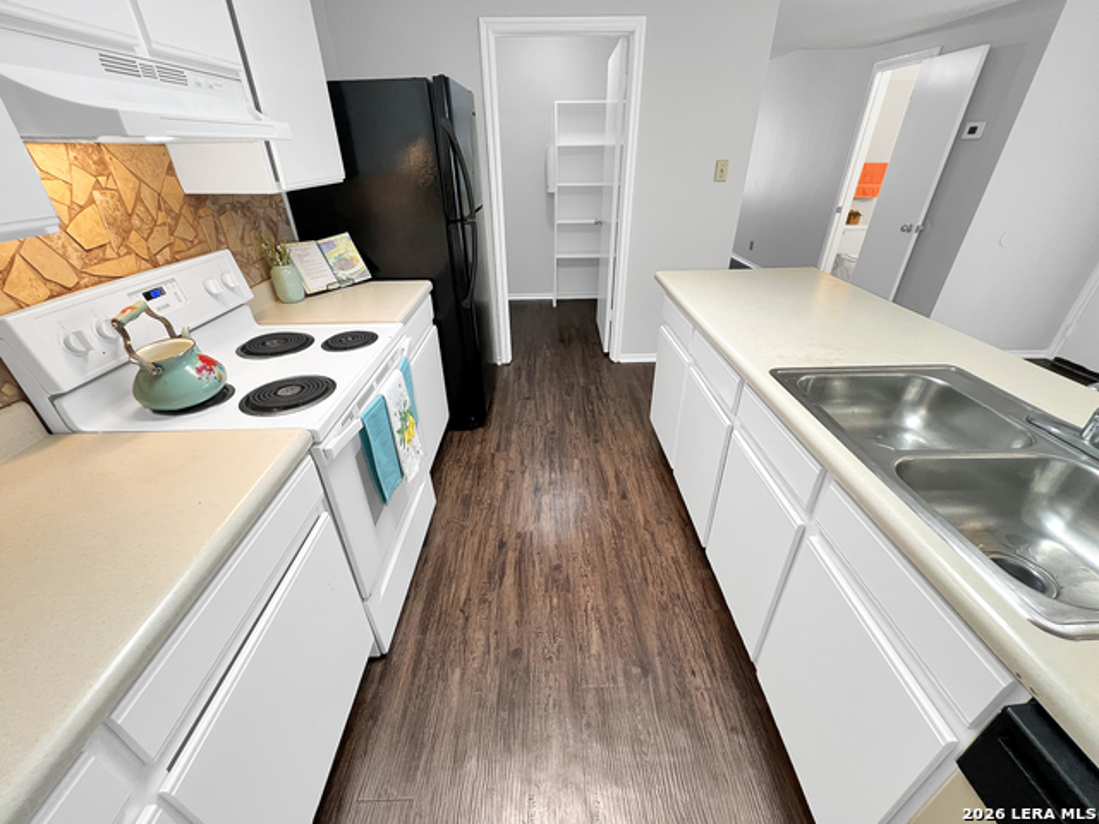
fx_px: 413
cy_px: 412
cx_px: 550
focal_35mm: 13
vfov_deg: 89.9
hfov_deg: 106.2
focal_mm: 1.57
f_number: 1.8
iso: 160
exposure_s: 1/60
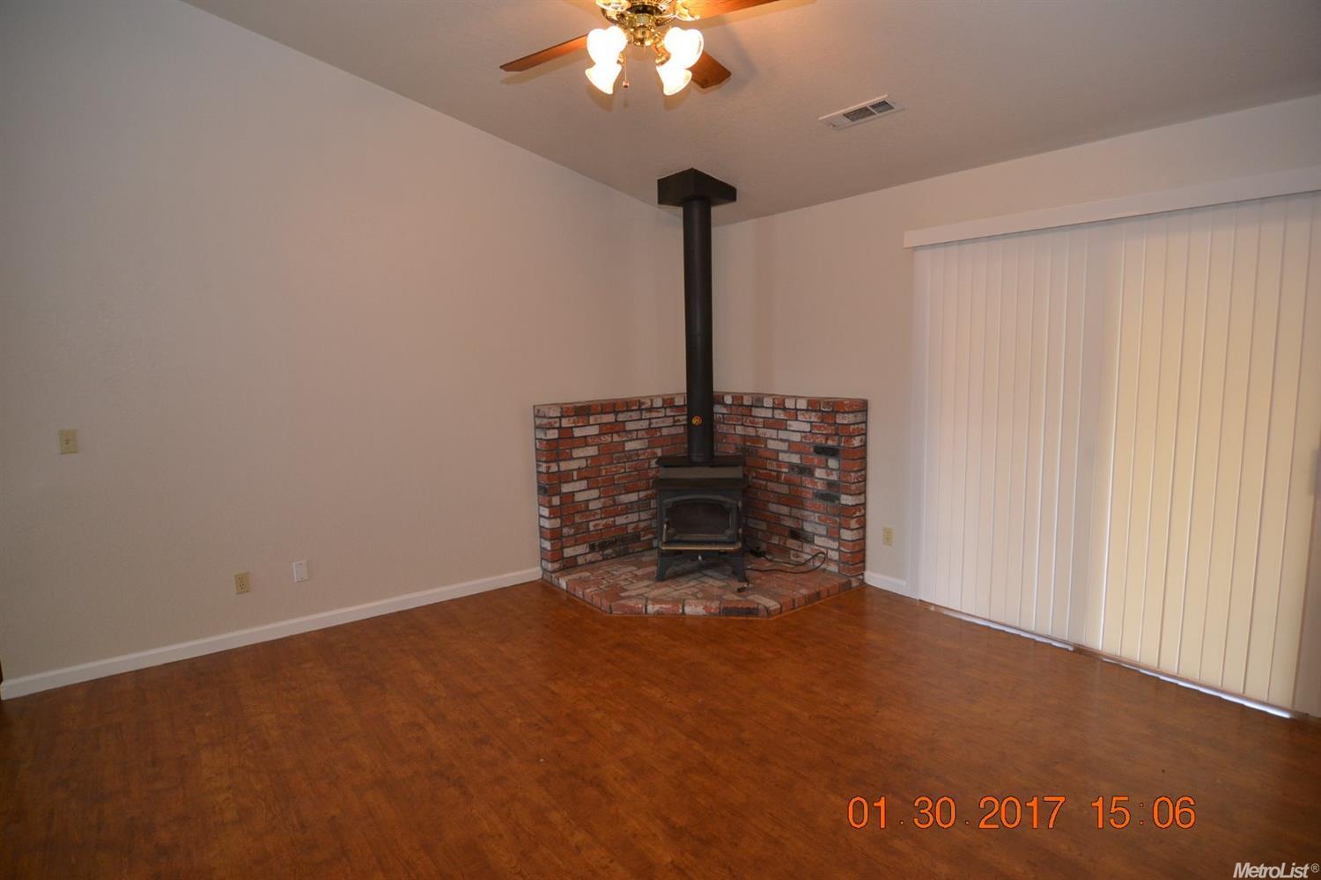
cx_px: 660
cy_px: 440
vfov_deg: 67.4
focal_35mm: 18
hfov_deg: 90.0
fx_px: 660
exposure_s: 1/60
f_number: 4
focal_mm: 12
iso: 500
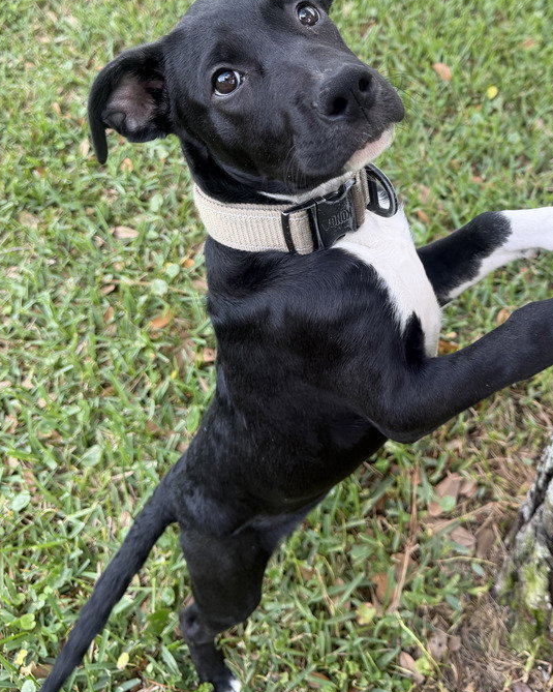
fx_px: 716
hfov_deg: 41.8
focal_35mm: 35
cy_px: 237
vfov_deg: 50.7
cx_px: 360
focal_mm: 6.76
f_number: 1.78
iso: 64
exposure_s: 1/190
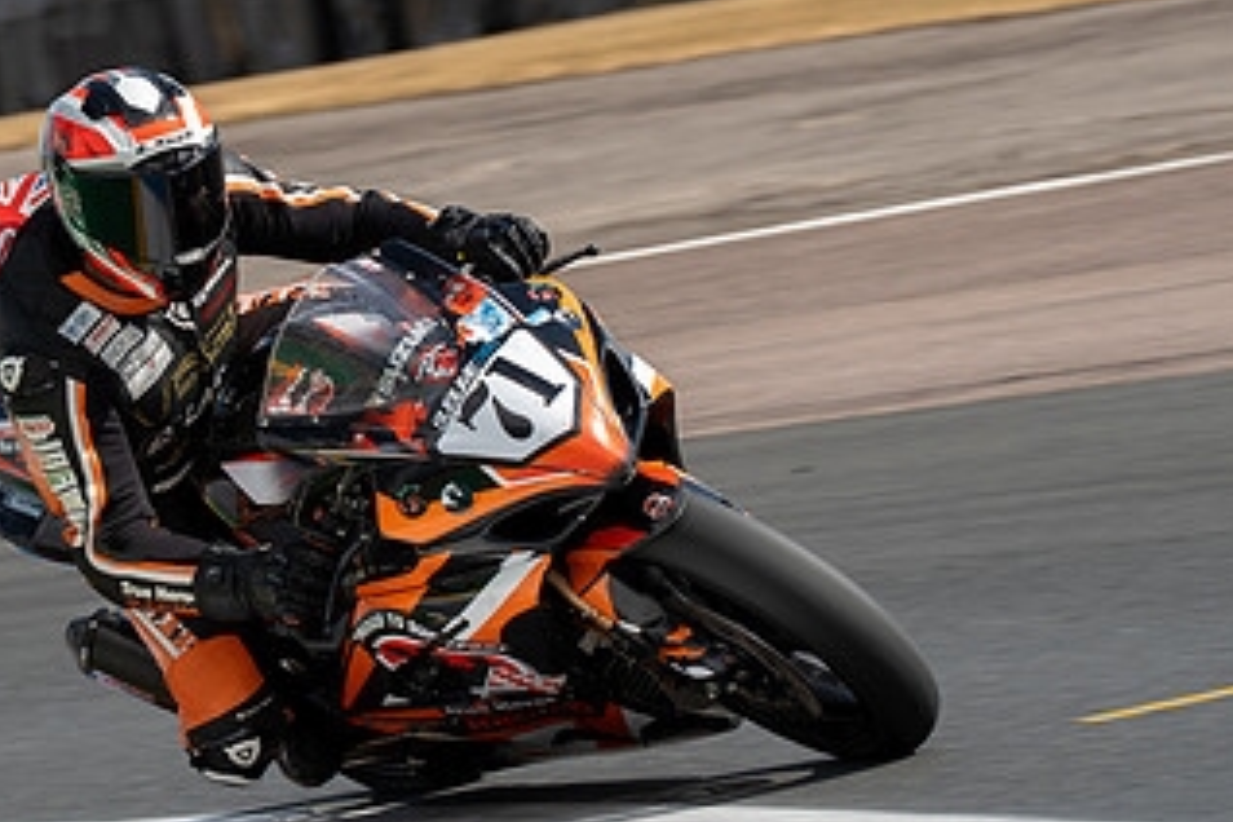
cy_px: 488
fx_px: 15754
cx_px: 319
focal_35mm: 460
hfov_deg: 4.5
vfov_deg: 3.0
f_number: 10
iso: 125
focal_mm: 200
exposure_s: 1/320
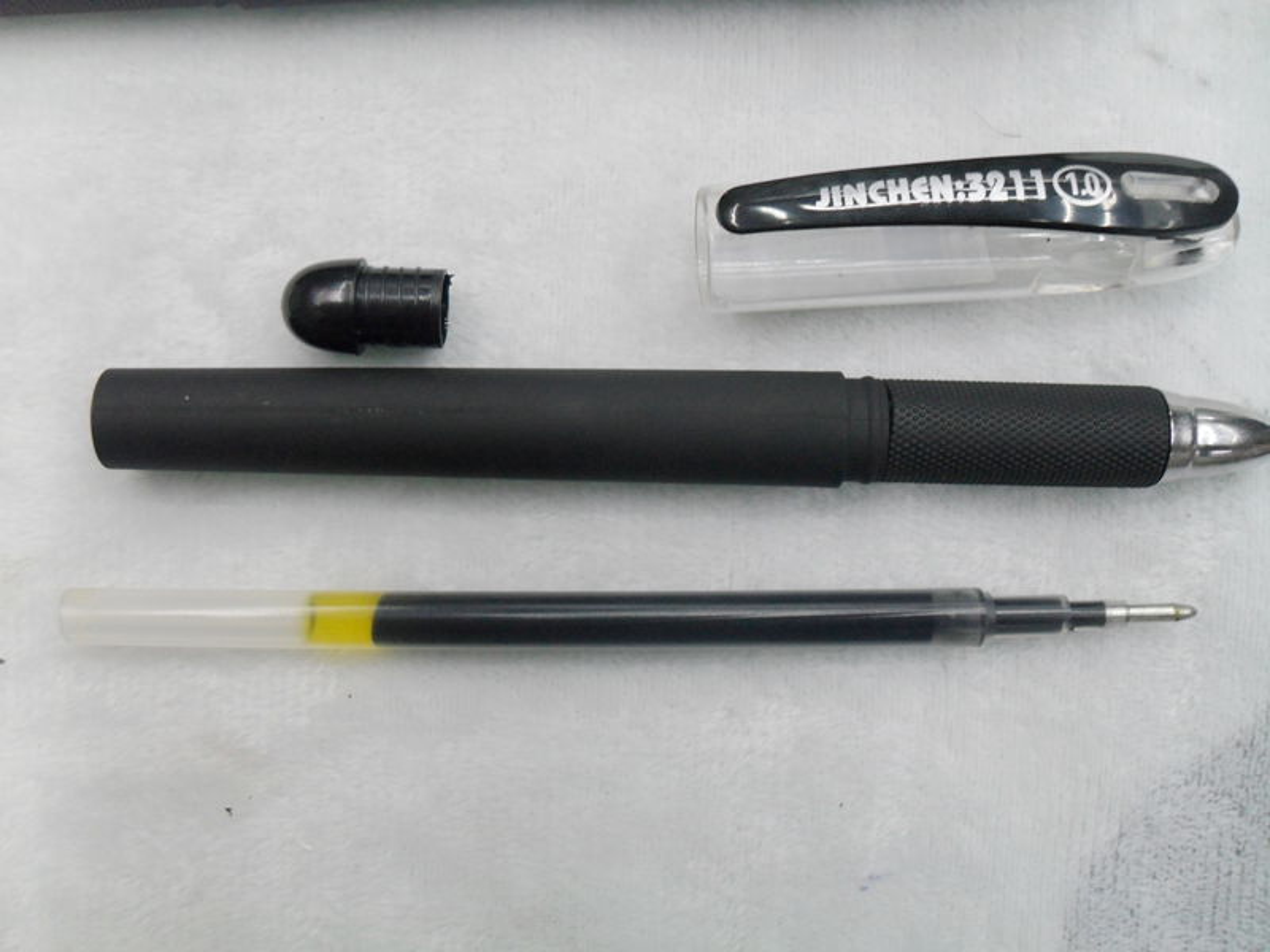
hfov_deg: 52.6
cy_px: 476
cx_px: 635
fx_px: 1284
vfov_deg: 40.7
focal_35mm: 35
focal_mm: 6.2
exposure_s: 1/30
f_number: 2.8
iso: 200
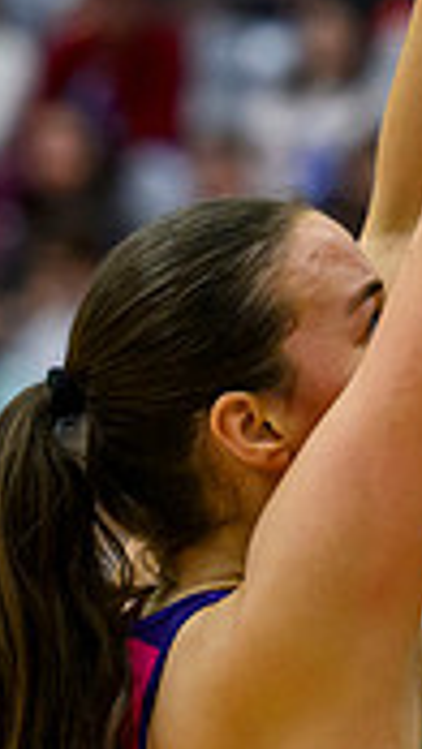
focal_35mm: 668
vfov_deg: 3.2
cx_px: 928
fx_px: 13276
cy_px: 113
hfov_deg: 1.8
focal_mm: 135
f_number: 3.2
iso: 4000
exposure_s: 1/1000
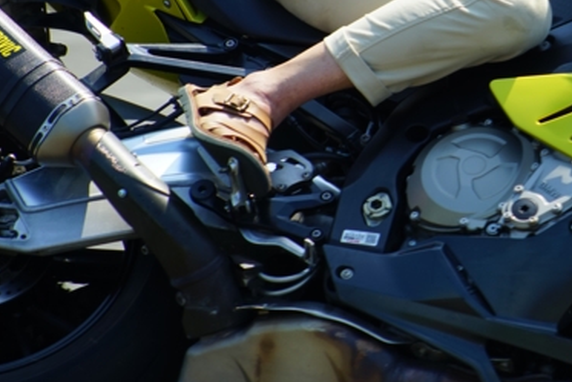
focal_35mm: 493
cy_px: 14
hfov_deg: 4.2
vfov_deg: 2.8
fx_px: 7836
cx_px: 508
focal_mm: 230
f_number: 6.7
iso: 100
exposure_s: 1/250
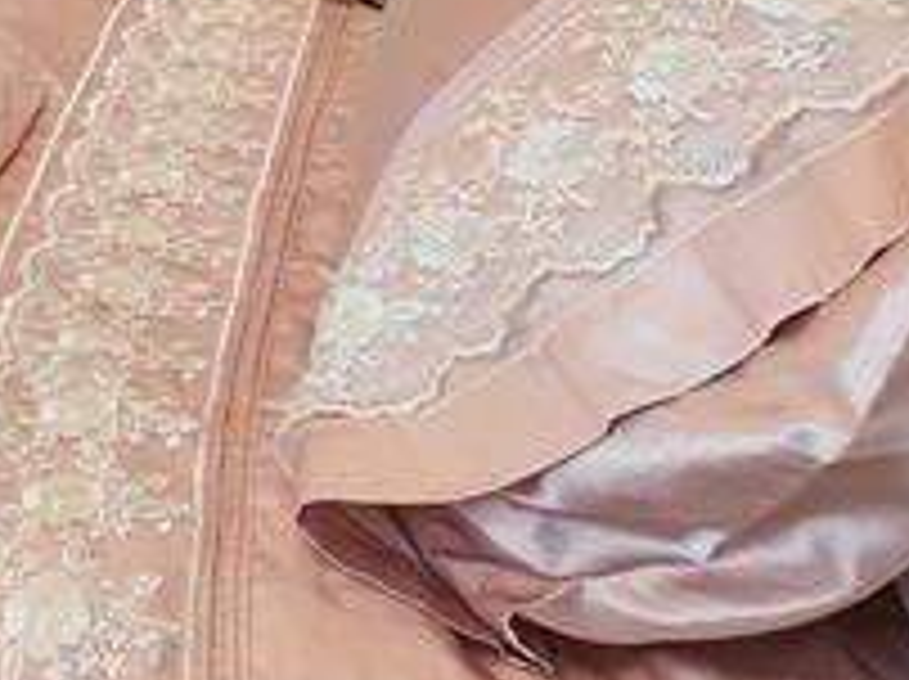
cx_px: -1022
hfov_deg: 17.6
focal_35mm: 66
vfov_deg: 16.4
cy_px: -721
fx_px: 1731
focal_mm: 2.2
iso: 64
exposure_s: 1/60.2
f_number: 2.2
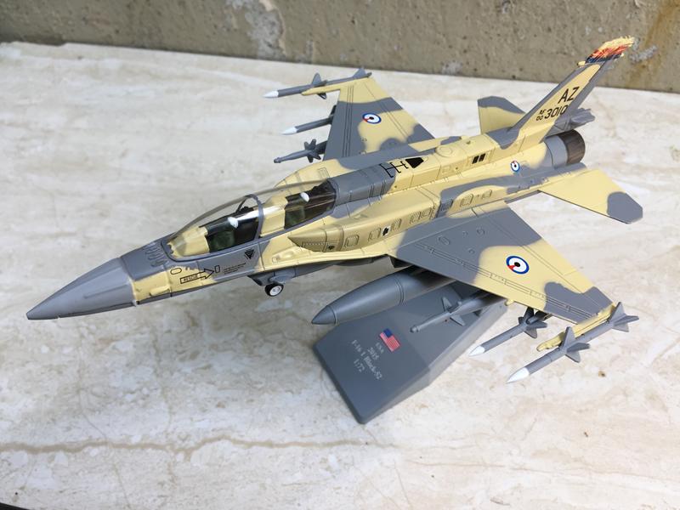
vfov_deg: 48.2
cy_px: 255
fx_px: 570
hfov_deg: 61.7
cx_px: 340
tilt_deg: -54.8
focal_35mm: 29
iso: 32
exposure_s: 1/100
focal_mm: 4.15
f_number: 2.2
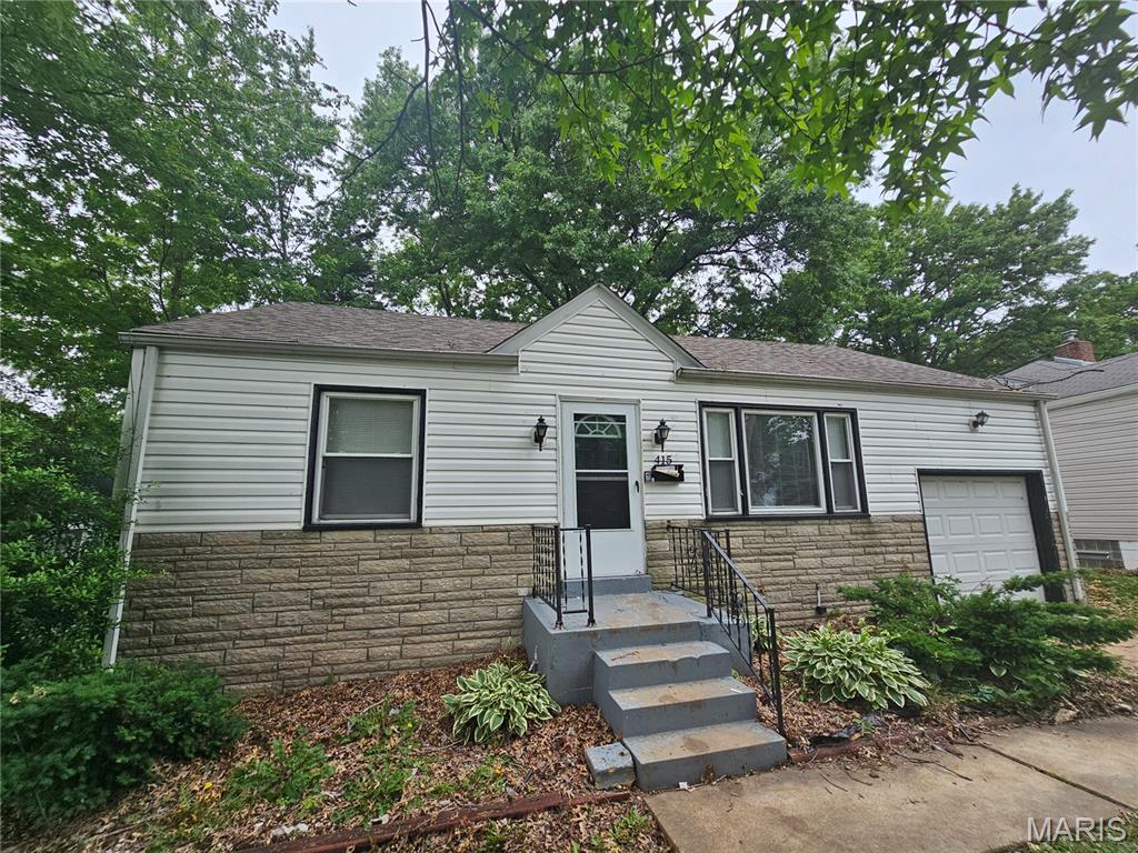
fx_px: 427
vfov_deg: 89.9
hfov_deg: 106.2
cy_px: 426
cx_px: 569
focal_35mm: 13
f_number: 2.2
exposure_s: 1/292
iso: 50
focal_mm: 2.2
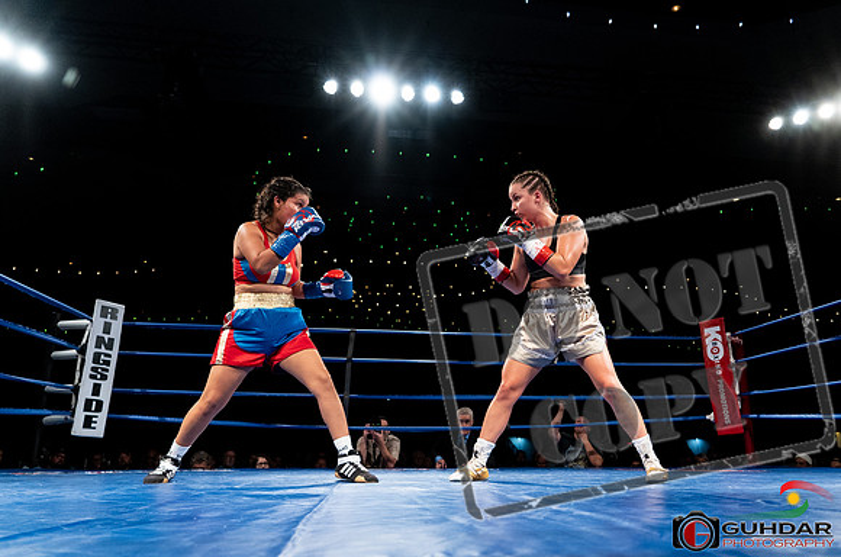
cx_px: 472
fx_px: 647
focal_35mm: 28
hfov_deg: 65.8
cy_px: 308
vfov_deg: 46.5
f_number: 4
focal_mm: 24
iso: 3200
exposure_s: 1/800
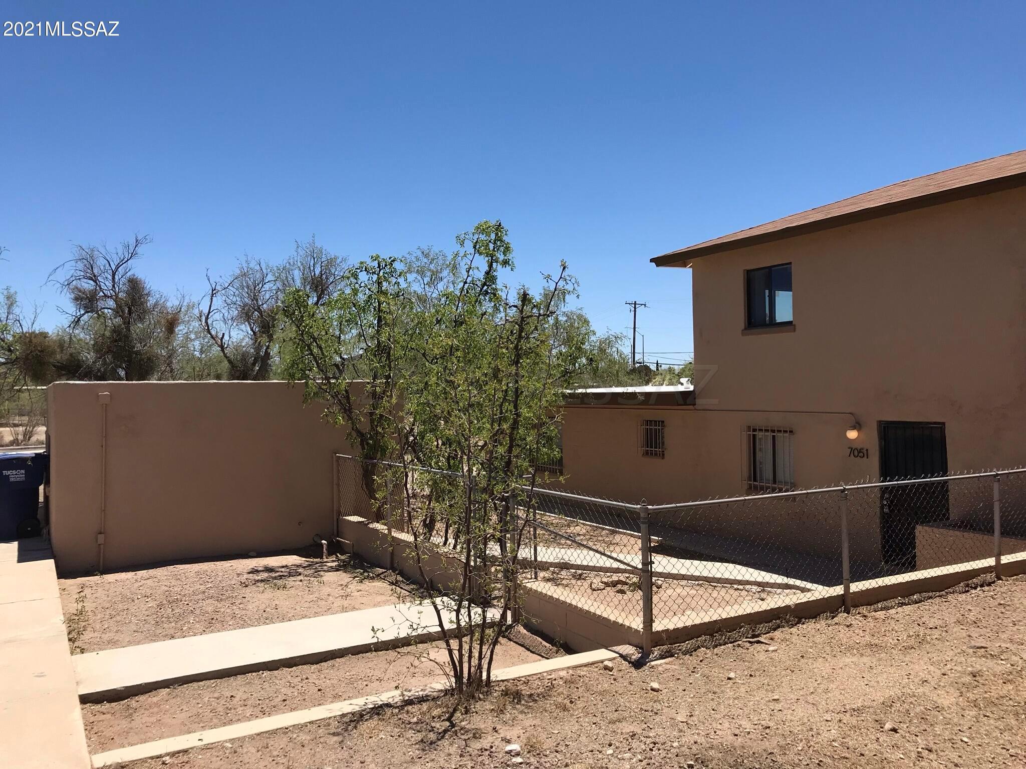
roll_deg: +2.5
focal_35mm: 28
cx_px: 513
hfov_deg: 63.4
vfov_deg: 49.7
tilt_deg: +2.6
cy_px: 384
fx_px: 830
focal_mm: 3.99
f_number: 1.8
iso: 20
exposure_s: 1/2740
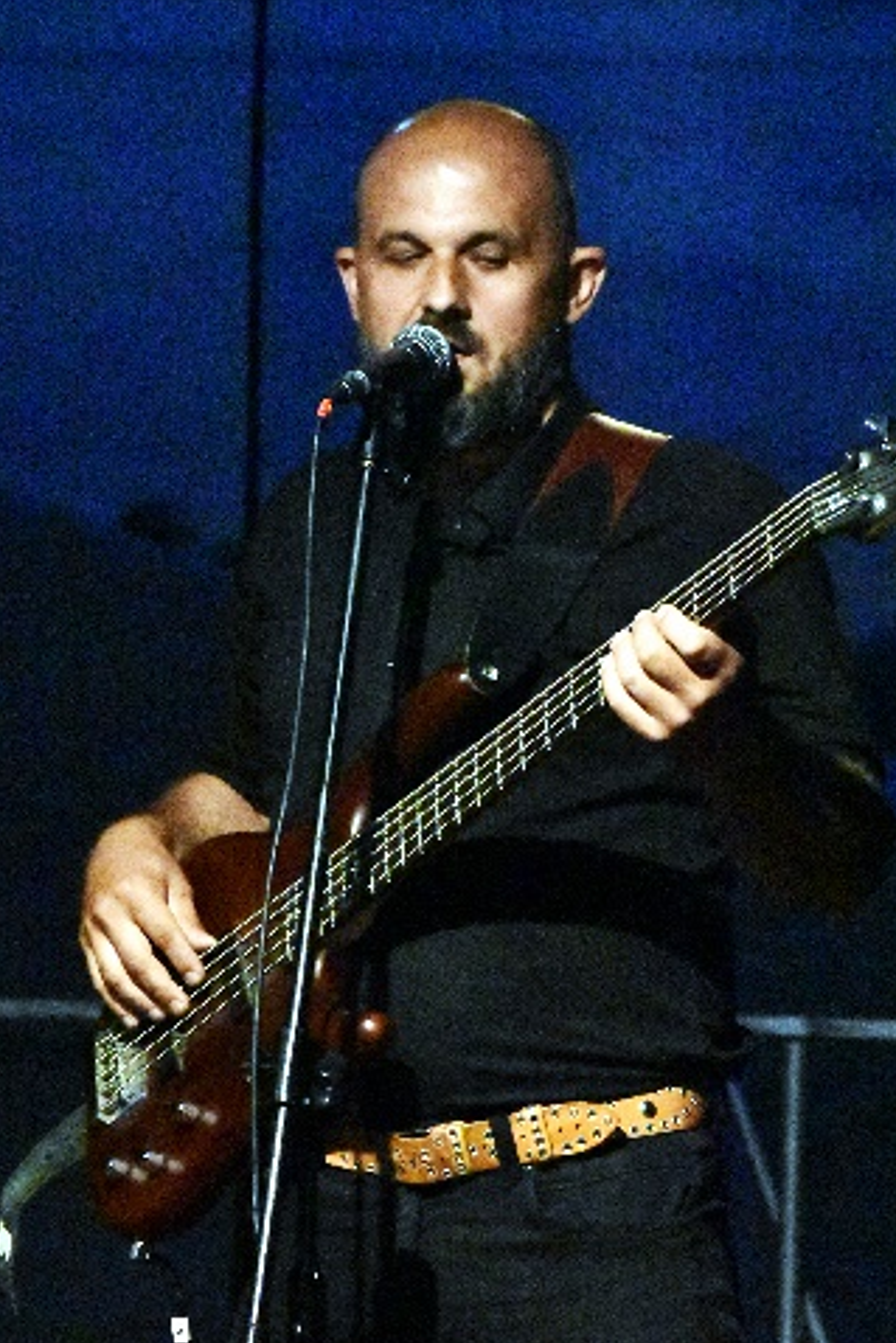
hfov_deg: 4.9
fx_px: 10482
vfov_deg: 7.3
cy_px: 843
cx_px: 664
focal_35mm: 281
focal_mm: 112
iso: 25600
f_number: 6.3
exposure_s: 1/500
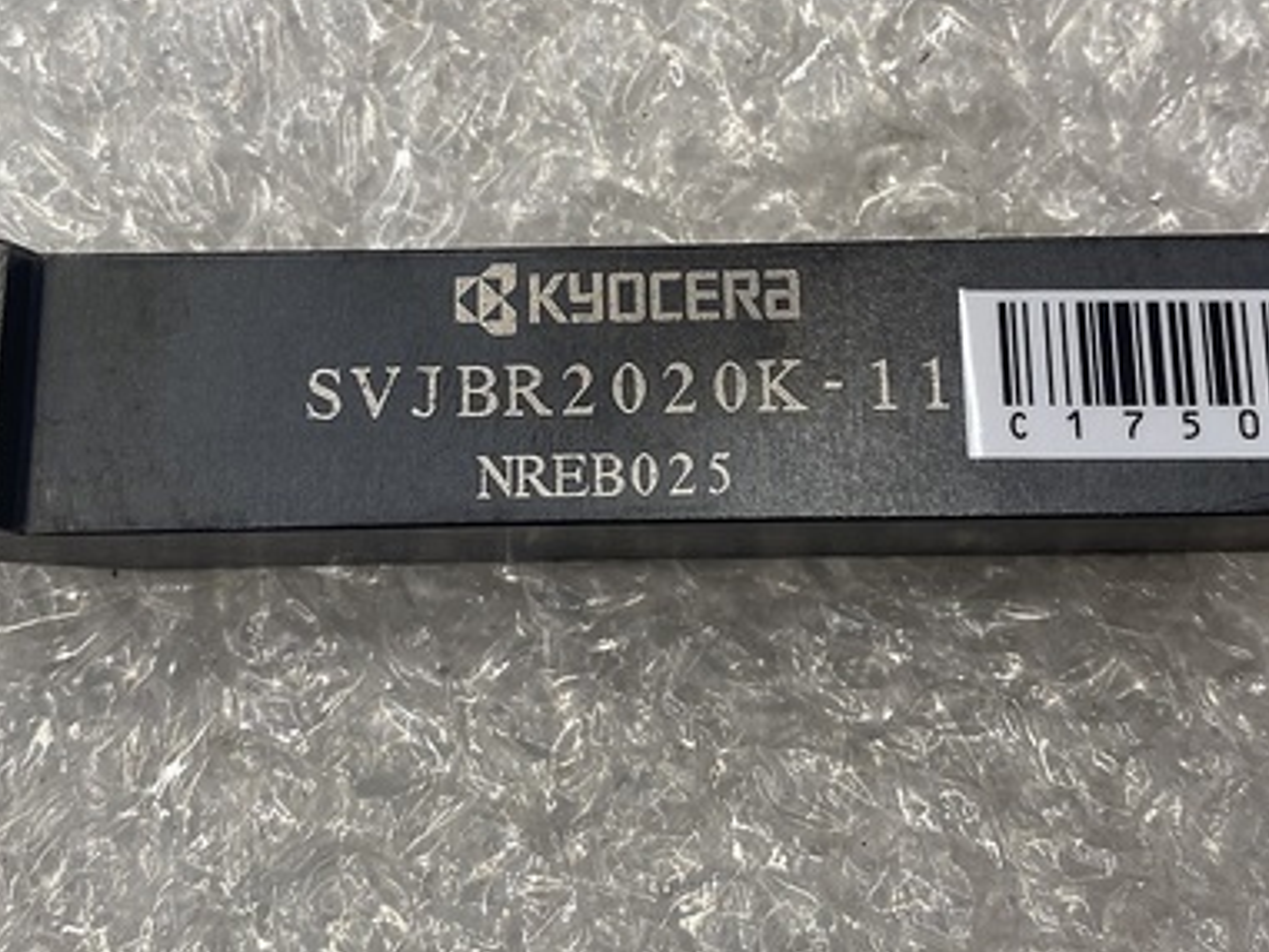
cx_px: 620
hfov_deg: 44.8
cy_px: 386
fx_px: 1540
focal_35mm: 42
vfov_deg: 34.3
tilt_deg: -75.3
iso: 100
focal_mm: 4.25
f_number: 1.8
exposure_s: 1/121
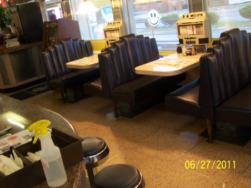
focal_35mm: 38
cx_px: 126
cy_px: 94
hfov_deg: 49.0
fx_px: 276
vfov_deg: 37.7
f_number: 2.8
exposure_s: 1/8
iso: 140
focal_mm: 6.3
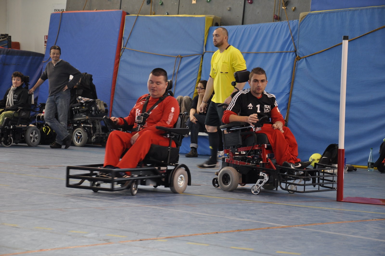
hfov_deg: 20.6
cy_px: 128
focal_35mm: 99
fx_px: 1058
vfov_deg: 13.8
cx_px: 192
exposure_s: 1/60
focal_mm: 66
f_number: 5.3
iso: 500
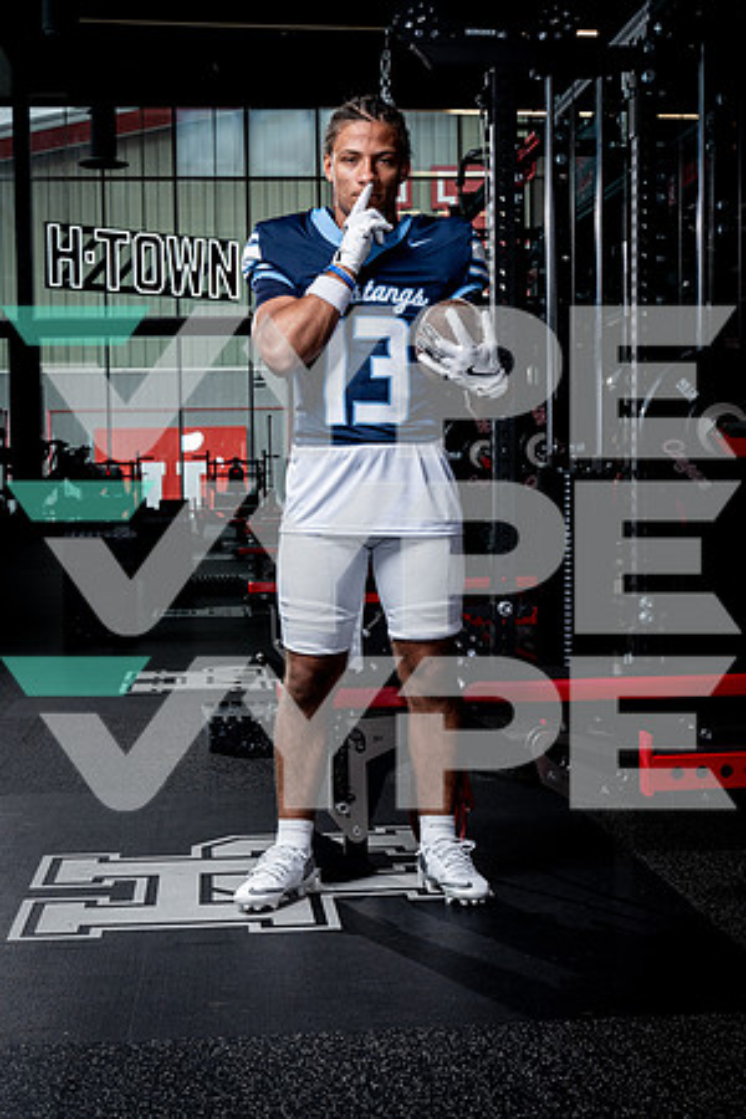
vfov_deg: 35.1
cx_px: 373
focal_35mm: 57
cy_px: 560
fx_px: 1772
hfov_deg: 23.8
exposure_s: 1/250
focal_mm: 57
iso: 640
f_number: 9
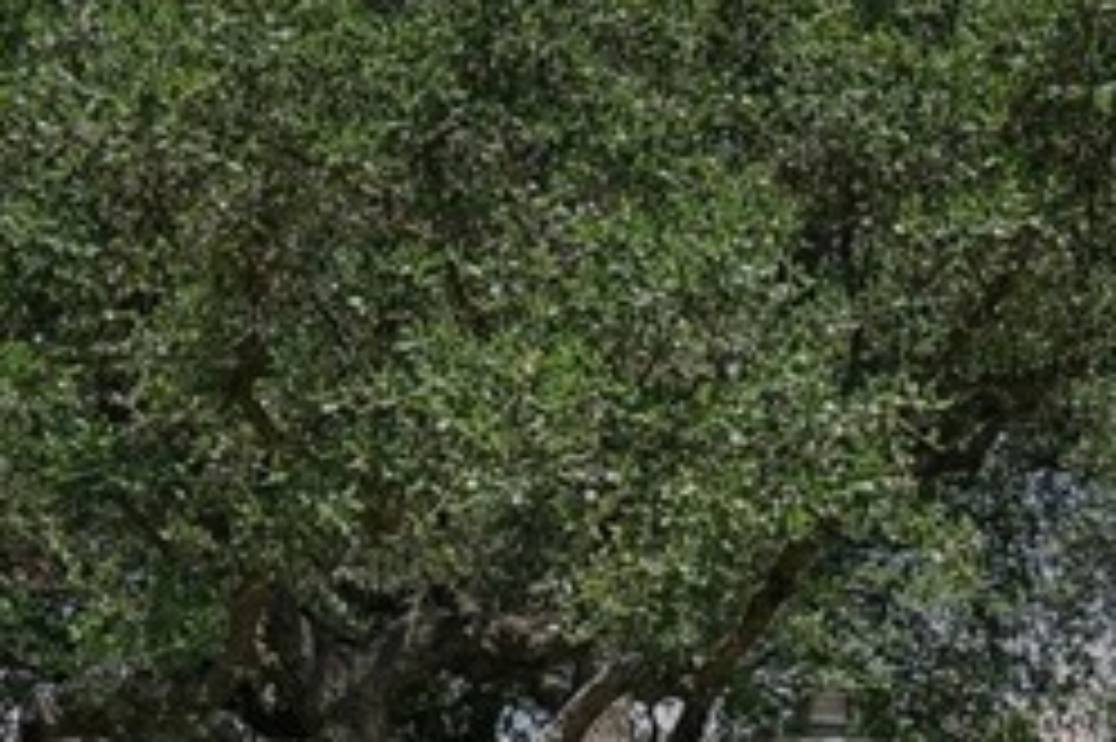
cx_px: 698
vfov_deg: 10.2
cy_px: 1302
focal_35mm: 127
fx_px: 3934
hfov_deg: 16.1
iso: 200
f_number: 8
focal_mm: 29
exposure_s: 1/200
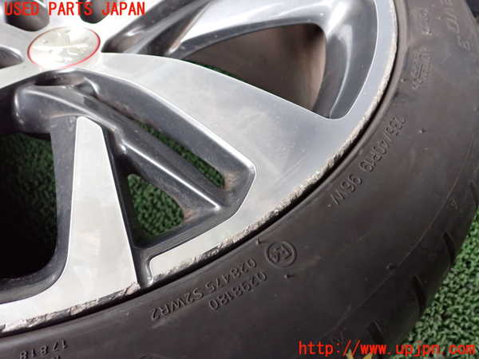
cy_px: 180
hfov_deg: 60.0
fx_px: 415
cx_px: 240
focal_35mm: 30
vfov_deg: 46.8
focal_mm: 5.4
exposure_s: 1/100
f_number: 2.3
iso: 800
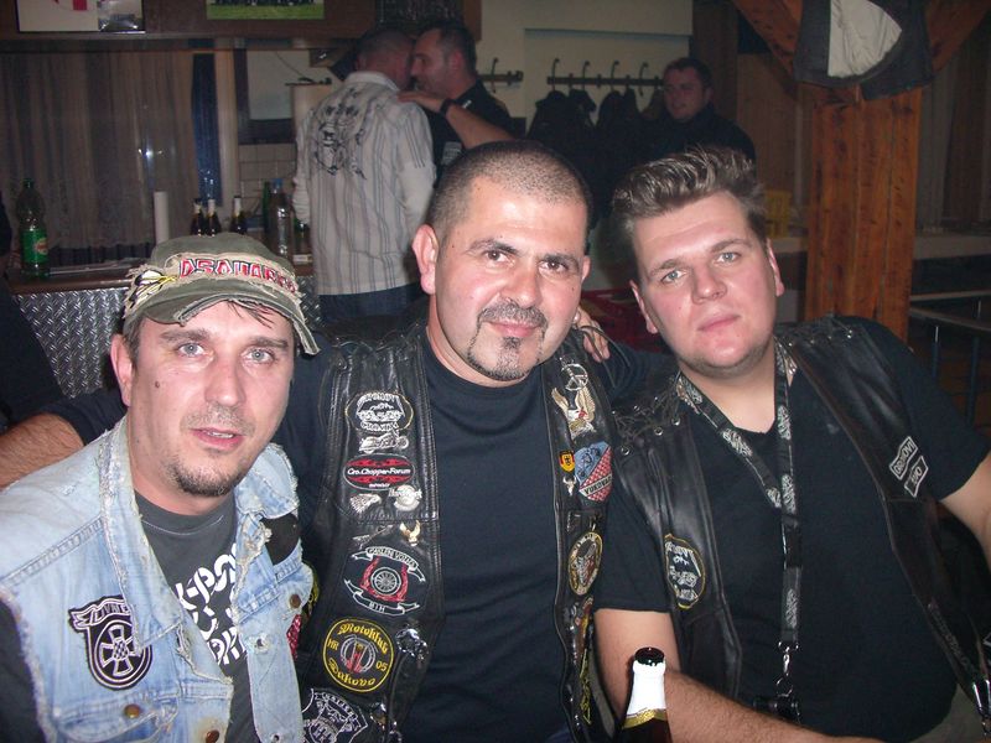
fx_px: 1002
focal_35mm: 35
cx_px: 496
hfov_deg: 52.6
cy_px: 372
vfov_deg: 40.7
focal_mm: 5.8
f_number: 2.6
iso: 200
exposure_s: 1/60
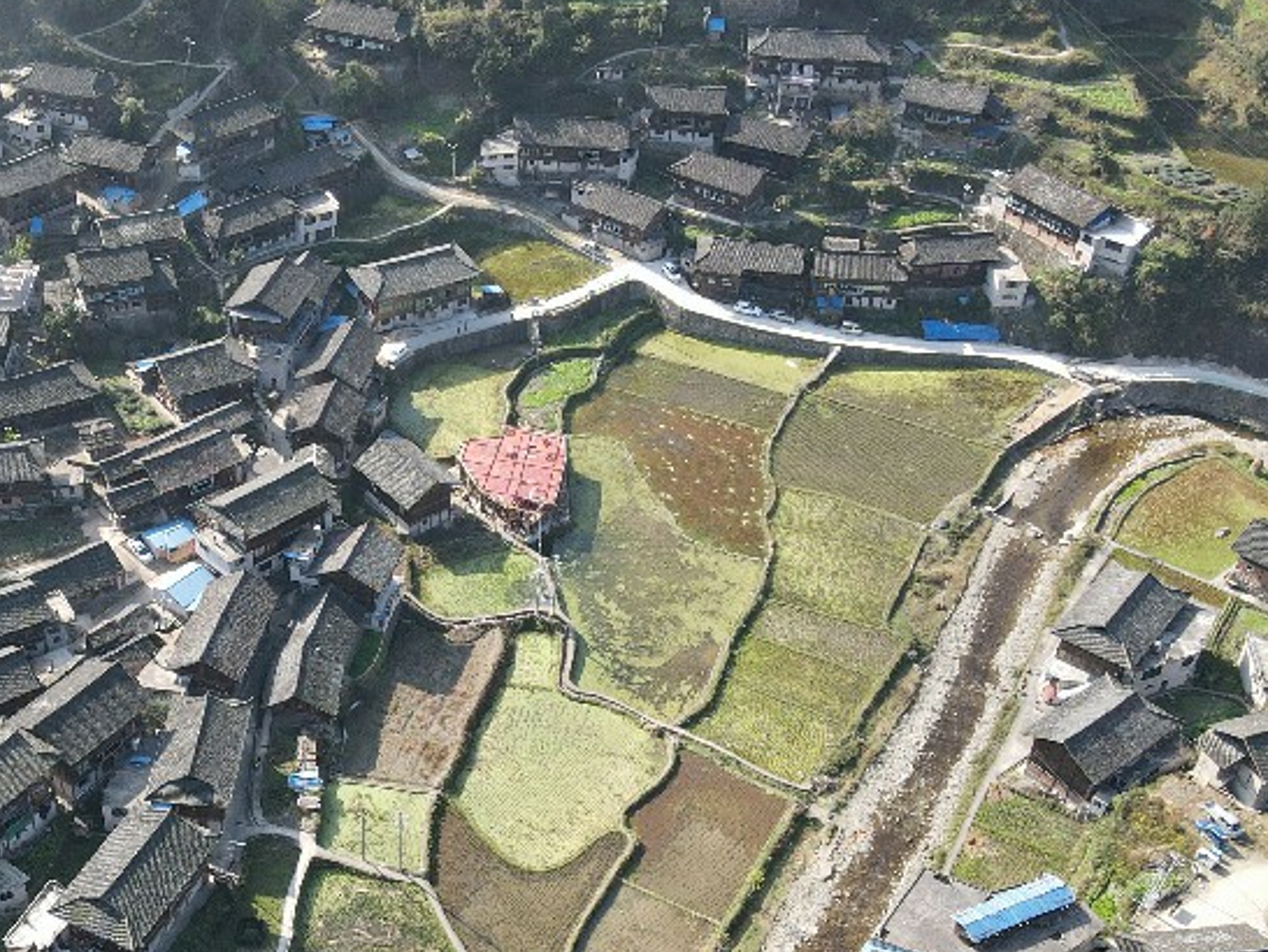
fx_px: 1649
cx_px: 360
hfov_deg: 41.2
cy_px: 599
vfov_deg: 32.0
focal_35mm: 45
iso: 100
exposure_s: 1/200
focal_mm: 4.5
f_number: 2.8
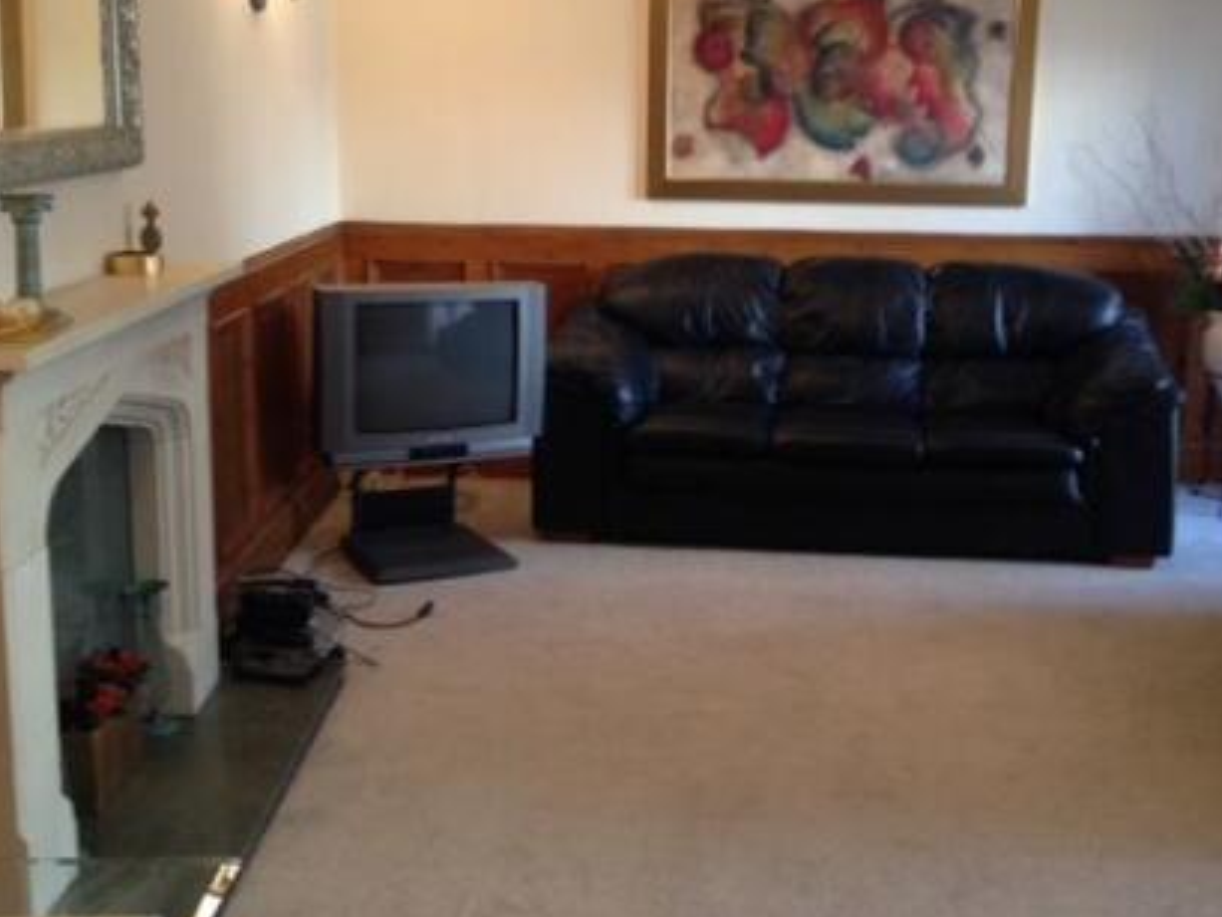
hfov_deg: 40.2
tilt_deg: -11.7
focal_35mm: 47
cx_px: 754
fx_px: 1660
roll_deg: -1.9
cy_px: 387
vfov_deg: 30.8
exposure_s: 1/20
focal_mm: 4.12
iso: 50
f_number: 2.4
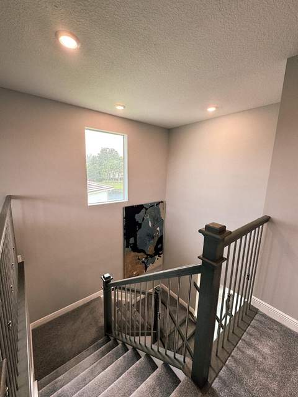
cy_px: 198
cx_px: 149
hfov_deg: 85.7
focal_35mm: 14
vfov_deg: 102.1
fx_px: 161
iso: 160
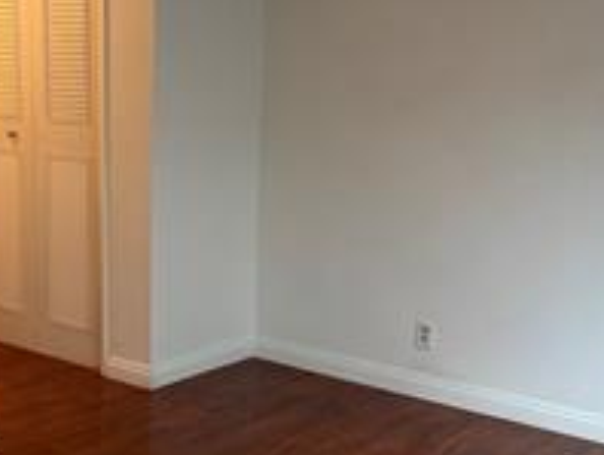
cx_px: 104
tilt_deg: -11.8
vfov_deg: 24.8
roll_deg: +0.9
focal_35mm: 59
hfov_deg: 31.6
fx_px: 1031
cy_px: 264
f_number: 1.6
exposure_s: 1/60
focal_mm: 5.96
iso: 160
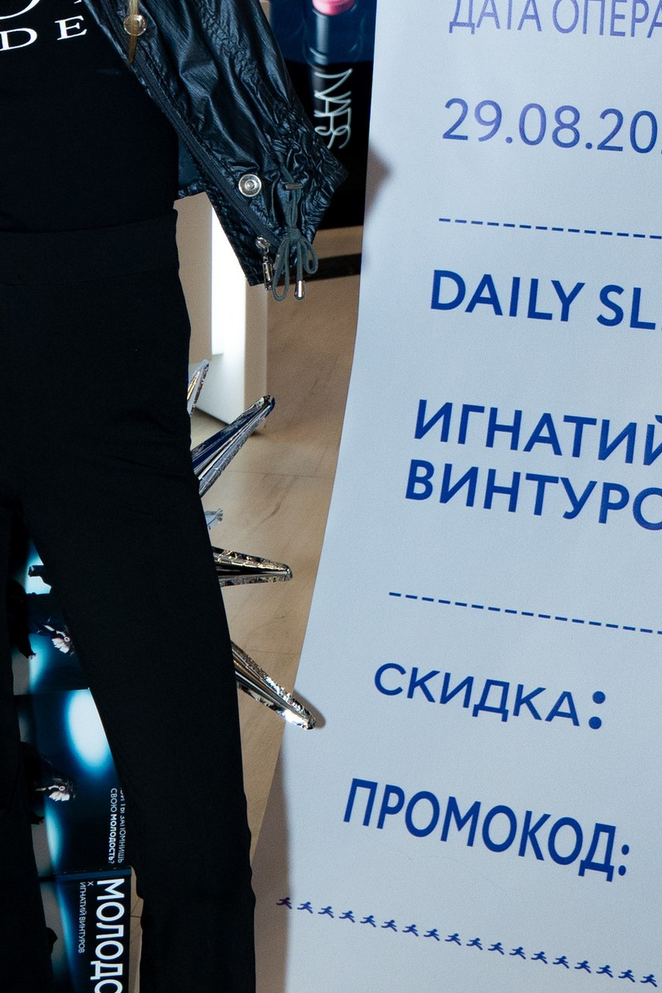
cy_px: 5
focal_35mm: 90
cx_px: 136
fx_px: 2482
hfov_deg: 15.1
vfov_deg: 21.8
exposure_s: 1/320
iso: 400
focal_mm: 19
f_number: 3.5
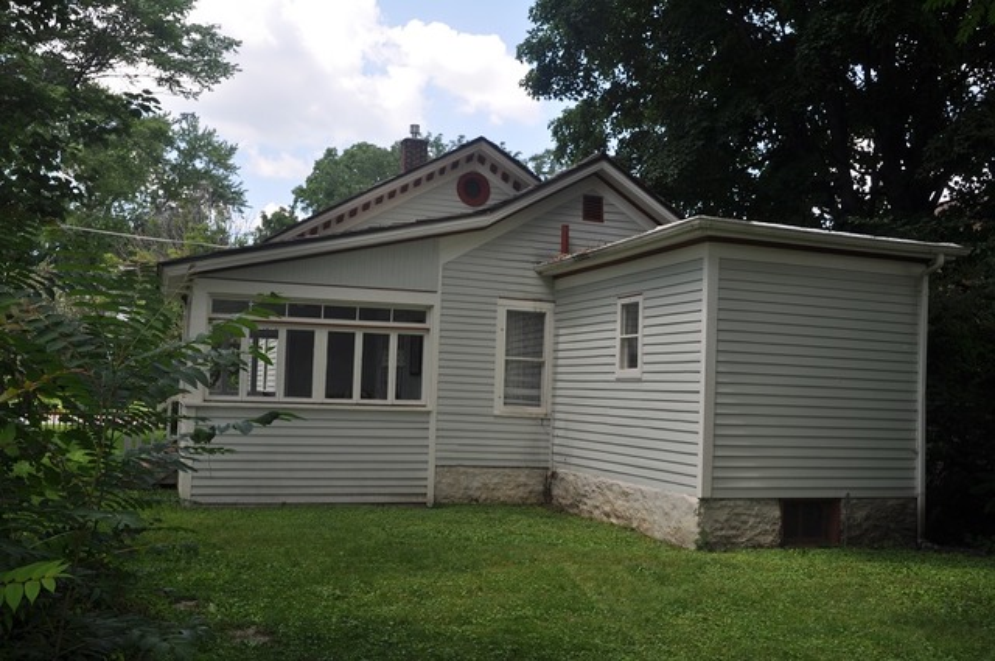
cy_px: 330
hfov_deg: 55.2
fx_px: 952
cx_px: 498
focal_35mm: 34
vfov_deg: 38.3
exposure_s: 1/200
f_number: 9
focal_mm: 23
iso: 200
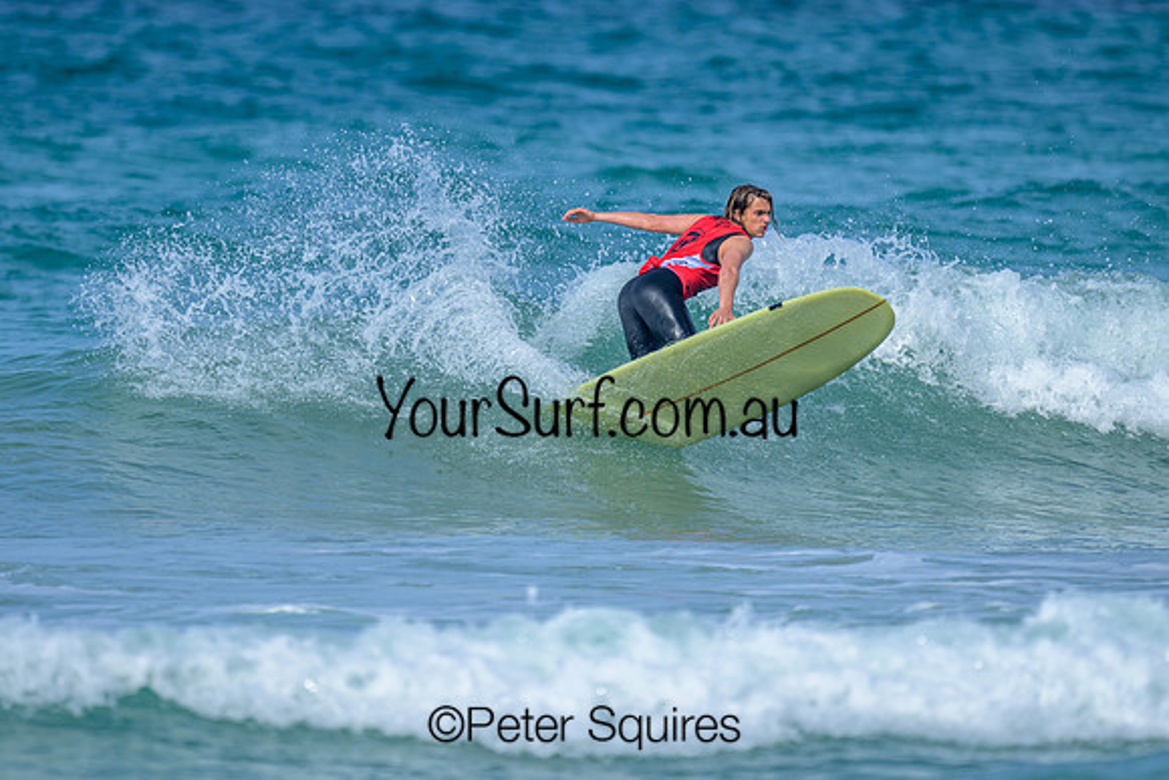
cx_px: 499
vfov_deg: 1.3
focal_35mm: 1100
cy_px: 413
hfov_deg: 1.9
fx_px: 35725
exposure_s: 1/2000
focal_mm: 800
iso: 200
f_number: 6.3
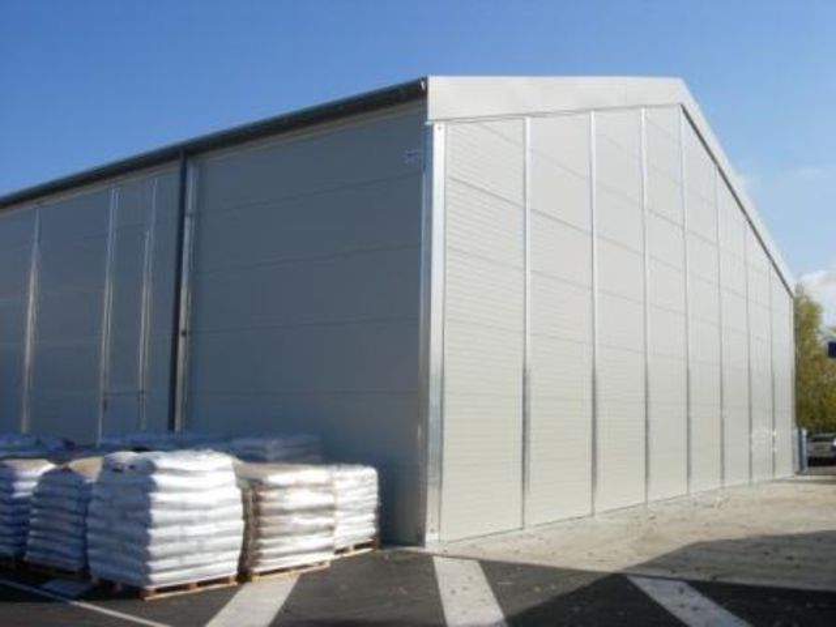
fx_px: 918
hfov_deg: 49.0
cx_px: 418
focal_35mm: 38
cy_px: 314
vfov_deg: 37.7
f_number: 4.8
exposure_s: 1/886
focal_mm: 7.8
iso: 64
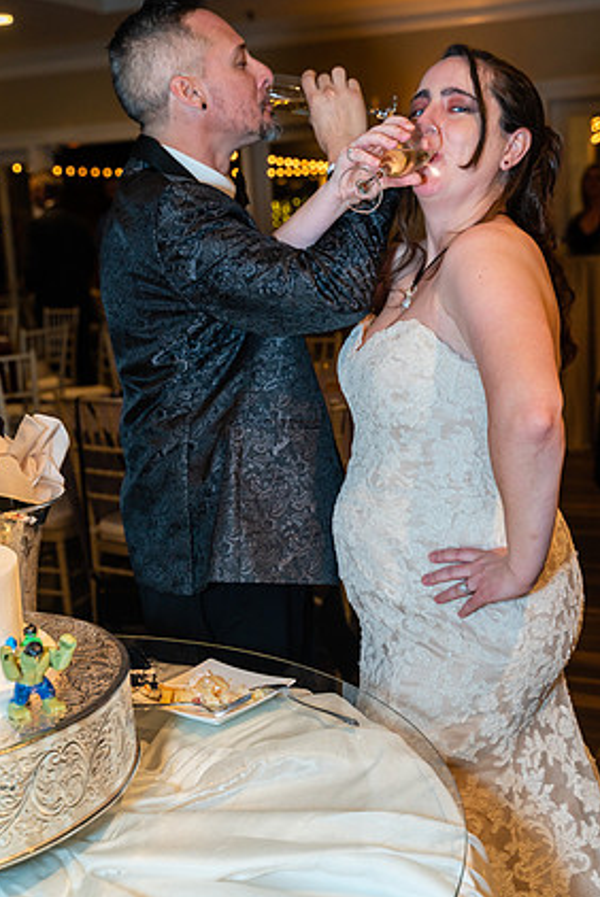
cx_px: 311
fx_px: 1223
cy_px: 442
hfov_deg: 27.6
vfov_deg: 40.3
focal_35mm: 49
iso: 800
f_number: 4.5
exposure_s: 1/60
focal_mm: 46
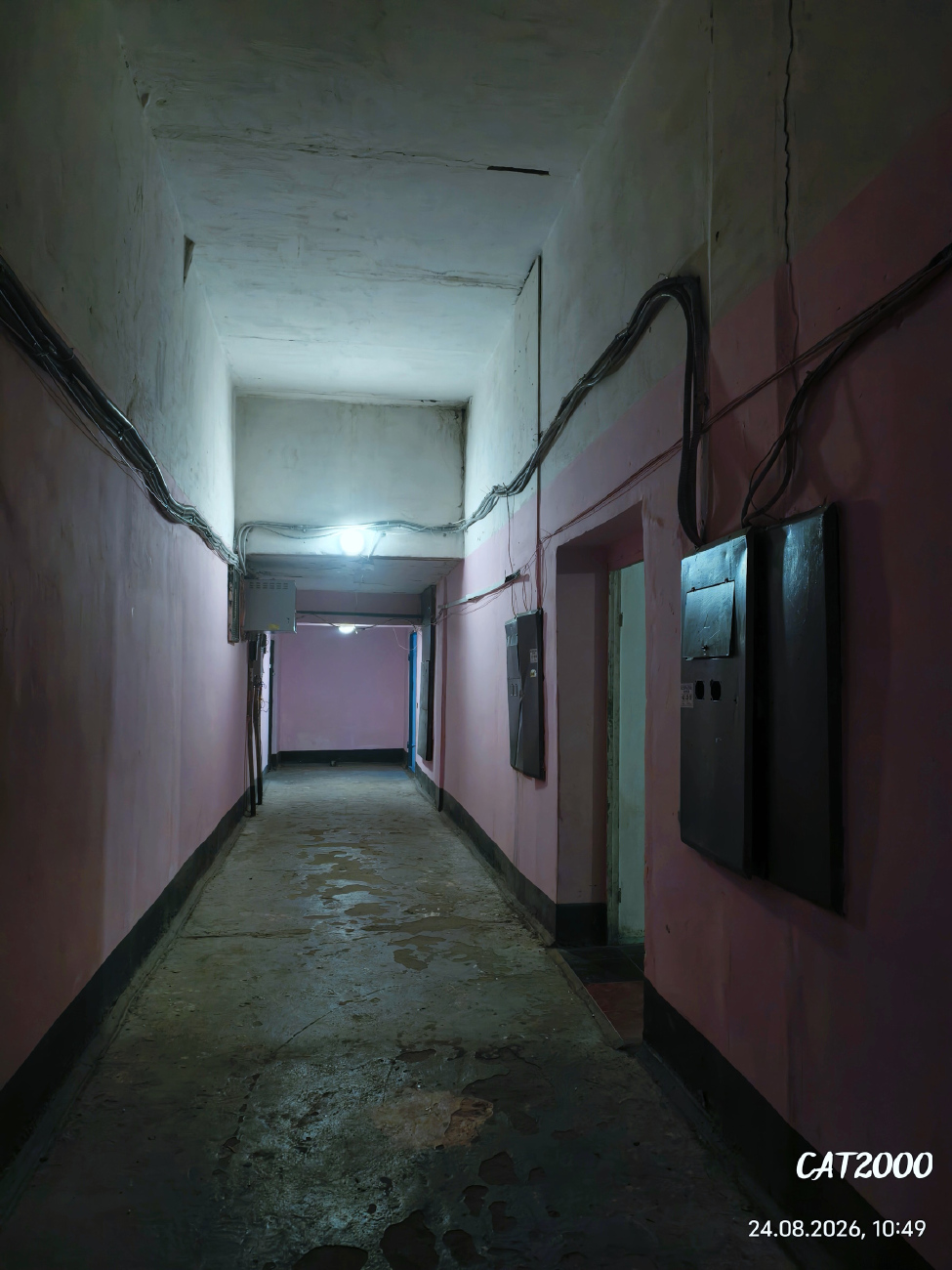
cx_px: 476
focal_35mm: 23
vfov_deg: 73.9
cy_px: 635
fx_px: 843
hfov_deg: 58.9
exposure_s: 1/50
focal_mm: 6.54
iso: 304
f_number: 1.57
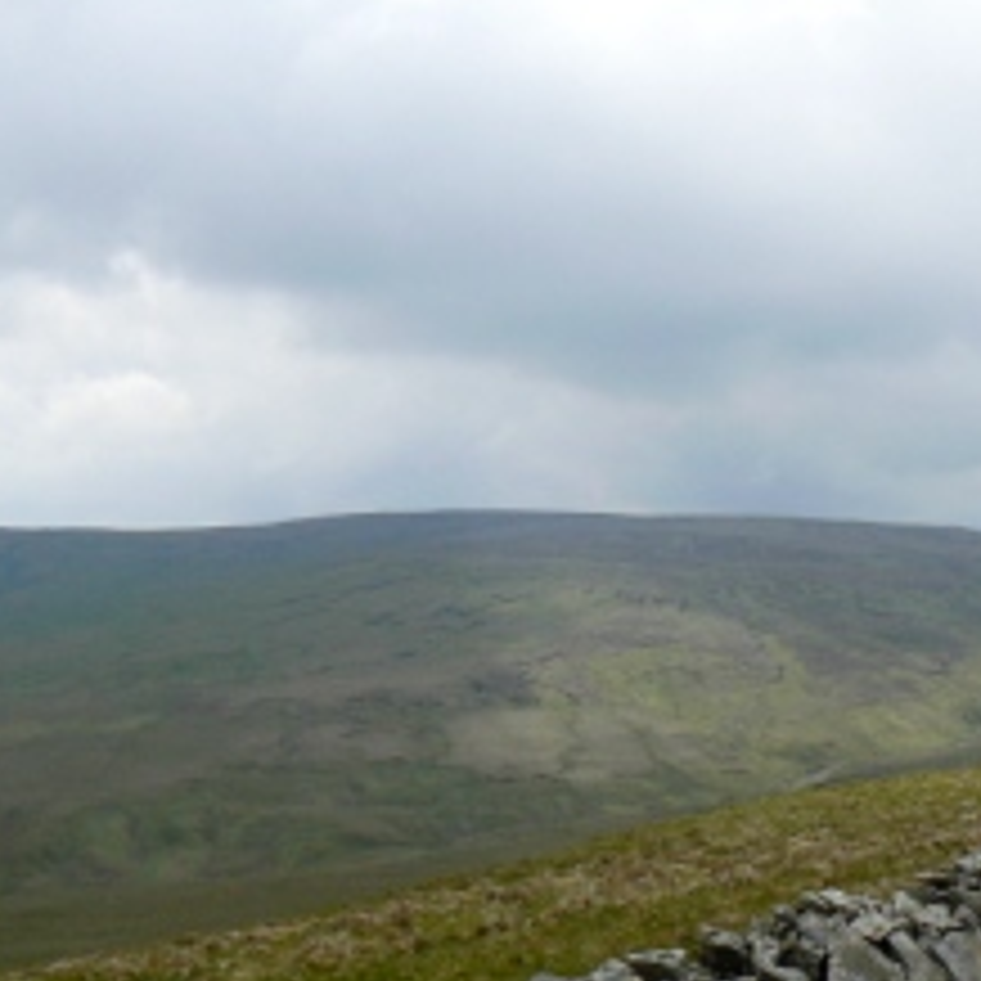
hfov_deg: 21.8
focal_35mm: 79
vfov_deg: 21.9
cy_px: 598
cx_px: 698
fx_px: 2533
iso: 80
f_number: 7.1
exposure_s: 1/400
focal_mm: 7.5
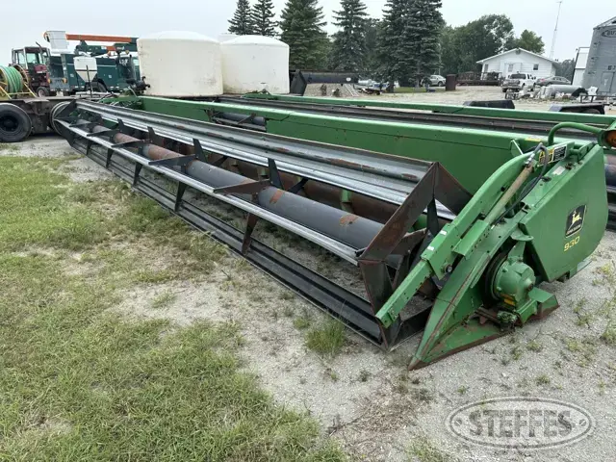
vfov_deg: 56.8
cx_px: 308
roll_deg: -1.4
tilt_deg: -22.3
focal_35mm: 24
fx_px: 427
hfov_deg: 71.6
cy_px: 231
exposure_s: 1/1227
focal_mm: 6.86
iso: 80
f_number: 1.78
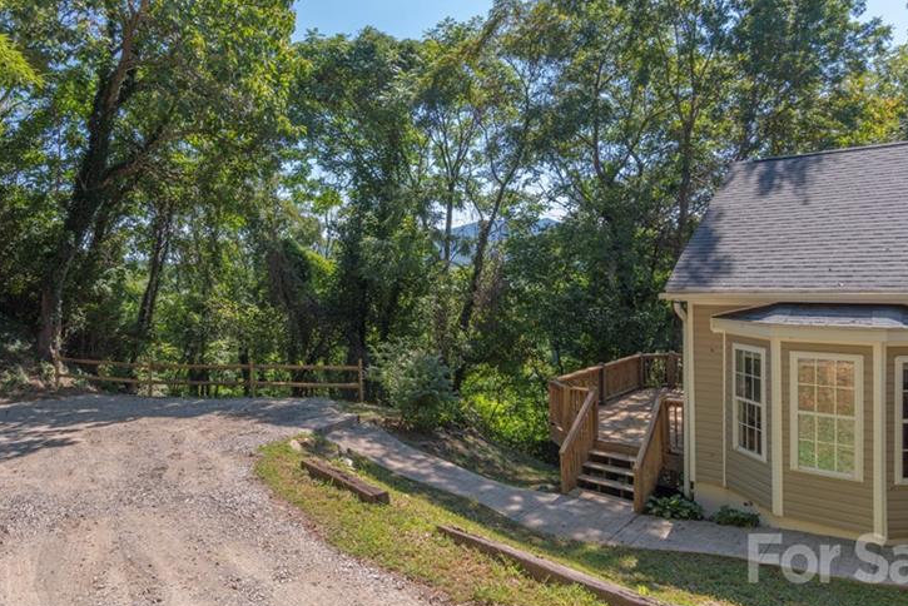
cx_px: 358
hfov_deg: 72.8
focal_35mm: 24
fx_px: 606
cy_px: 287
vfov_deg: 53.2
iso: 400
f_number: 7.1
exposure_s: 1/500
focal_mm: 17
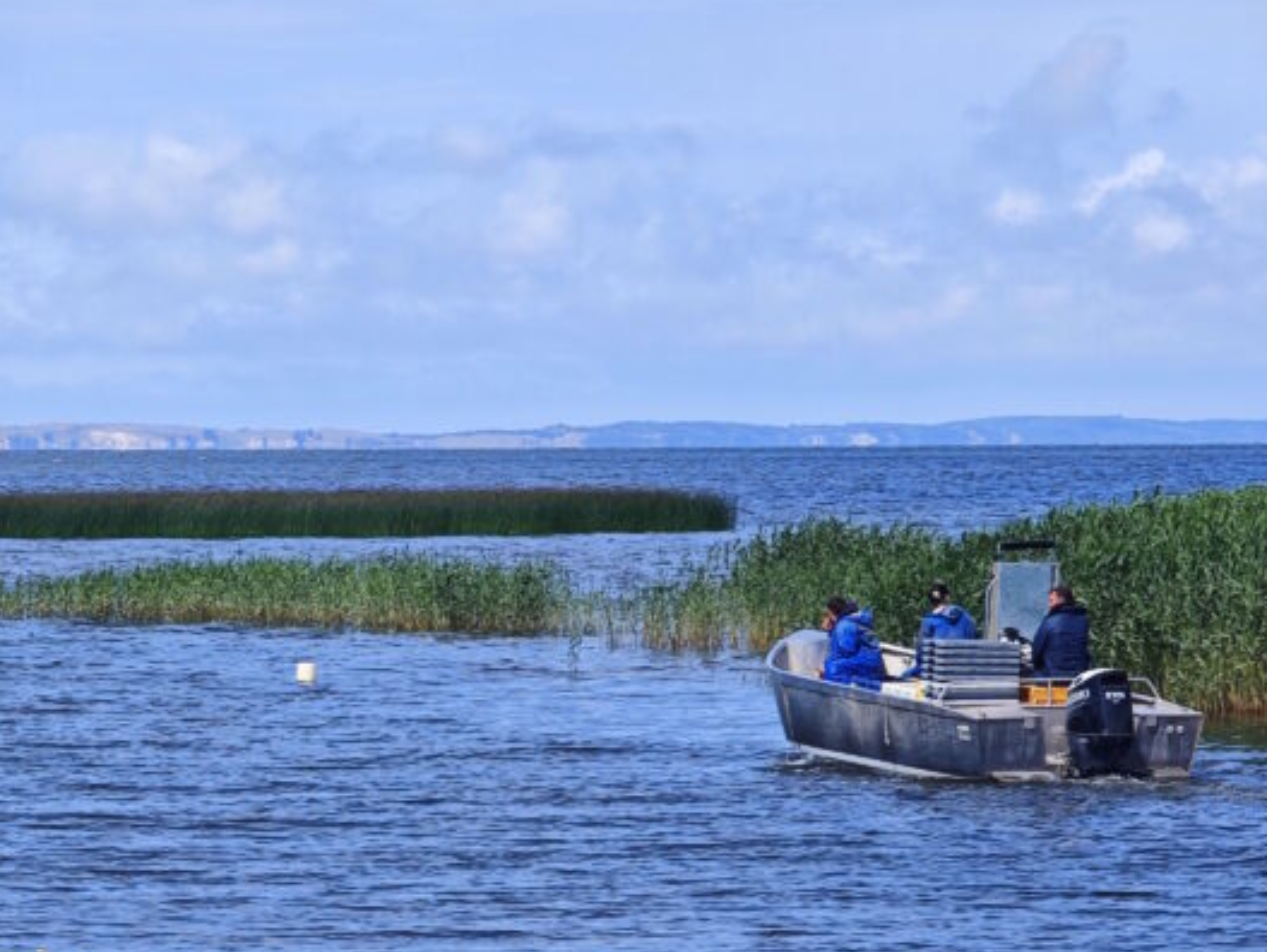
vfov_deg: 6.4
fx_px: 8534
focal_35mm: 233
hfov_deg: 8.5
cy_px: 707
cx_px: 207
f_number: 2.5
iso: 50
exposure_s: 1/810
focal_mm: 19.4
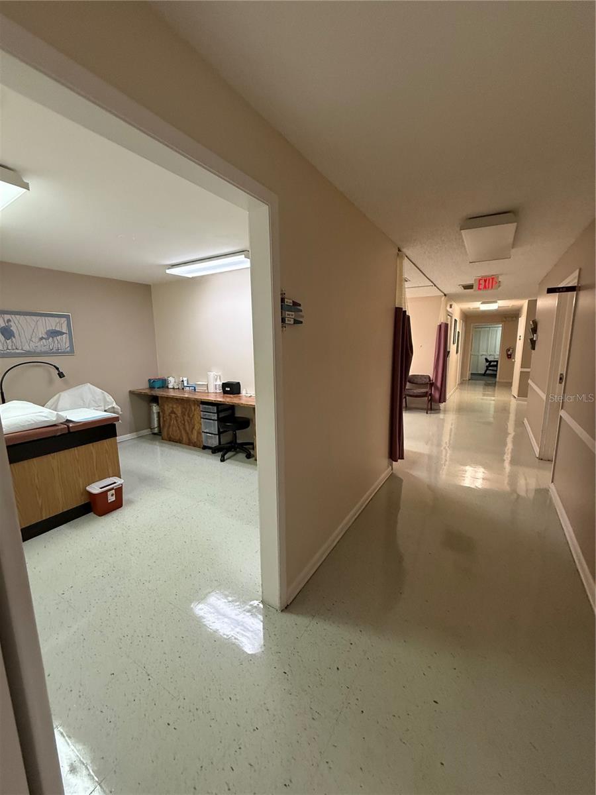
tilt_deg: -8.9
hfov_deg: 85.7
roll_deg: +0.2
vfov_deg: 102.1
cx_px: 298
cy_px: 398
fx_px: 321
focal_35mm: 14
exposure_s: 1/120
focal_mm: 2.22
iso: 320
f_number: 2.2
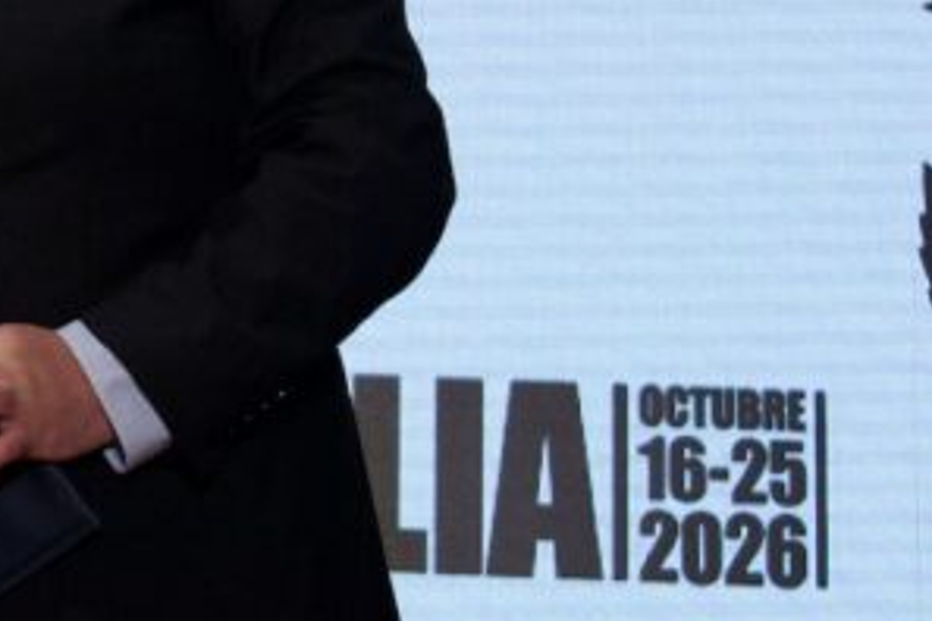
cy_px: -61
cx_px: -424
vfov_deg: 7.8
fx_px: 4556
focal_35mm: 176
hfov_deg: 11.3
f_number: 4
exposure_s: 1/400
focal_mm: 34
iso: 2500
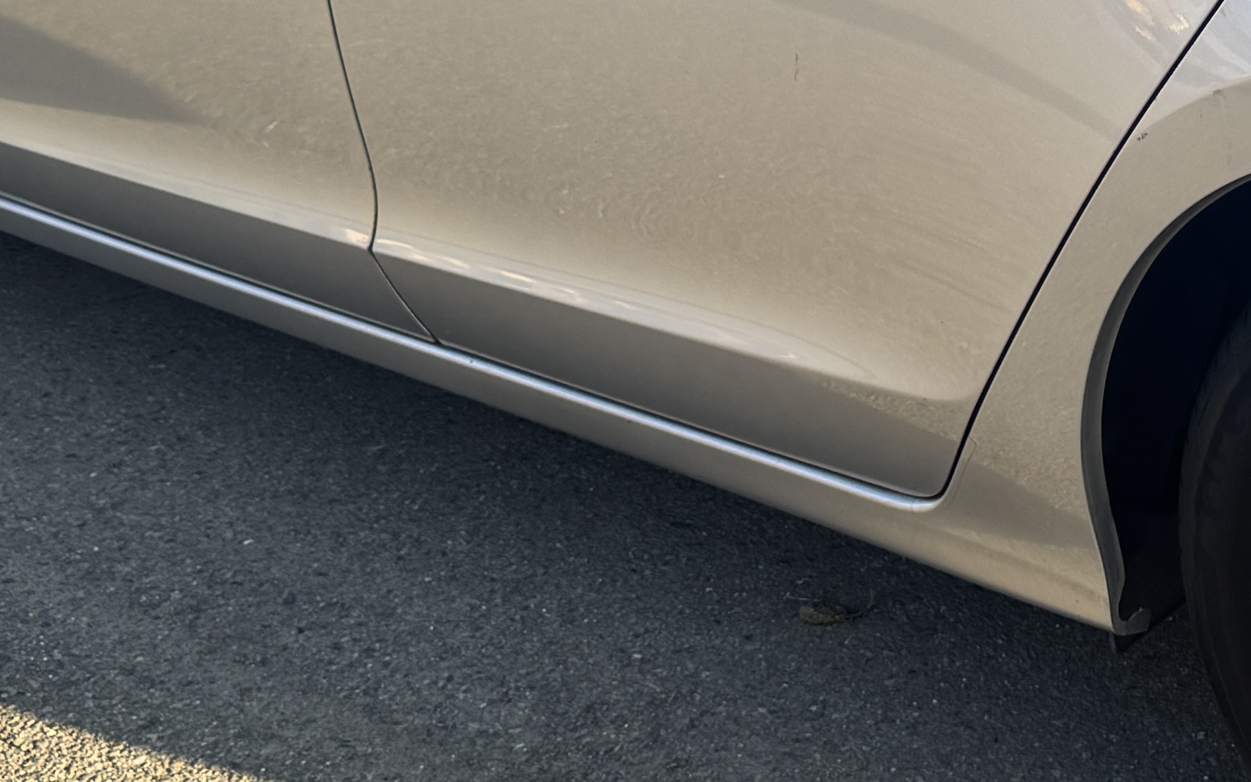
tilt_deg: -20.2
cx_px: 1226
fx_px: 2728
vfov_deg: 15.9
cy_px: -60
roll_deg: +6.0
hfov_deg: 24.7
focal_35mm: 80
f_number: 1.78
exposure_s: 1/876
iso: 80
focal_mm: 6.76
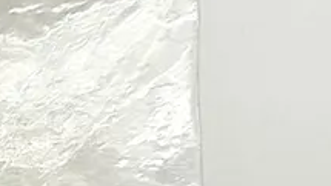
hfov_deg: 12.4
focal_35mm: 158
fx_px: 1387
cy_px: 301
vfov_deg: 7.5
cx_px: -263
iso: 100
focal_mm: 4.74
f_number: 1.79
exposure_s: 1/173
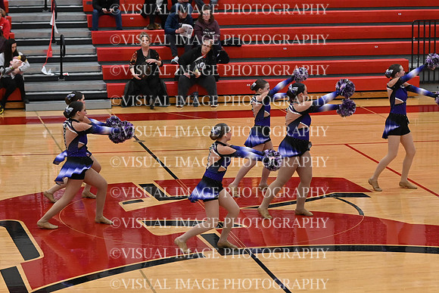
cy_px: 146
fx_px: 1500
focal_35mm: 123
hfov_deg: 16.6
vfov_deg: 11.2
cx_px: 220
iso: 6400
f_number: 4
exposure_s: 1/400
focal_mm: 82
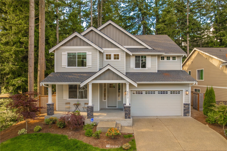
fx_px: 139
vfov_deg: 57.2
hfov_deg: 78.6
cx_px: 114
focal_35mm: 22
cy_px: 76
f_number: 2.8
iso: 140
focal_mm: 8.38
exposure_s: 1/15
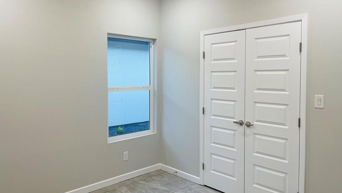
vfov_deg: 40.1
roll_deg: -0.1
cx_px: 168
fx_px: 263
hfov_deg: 66.0
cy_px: 82
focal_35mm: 29
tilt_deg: -2.6
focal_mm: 5.1
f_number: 1.6
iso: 100
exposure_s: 1/120
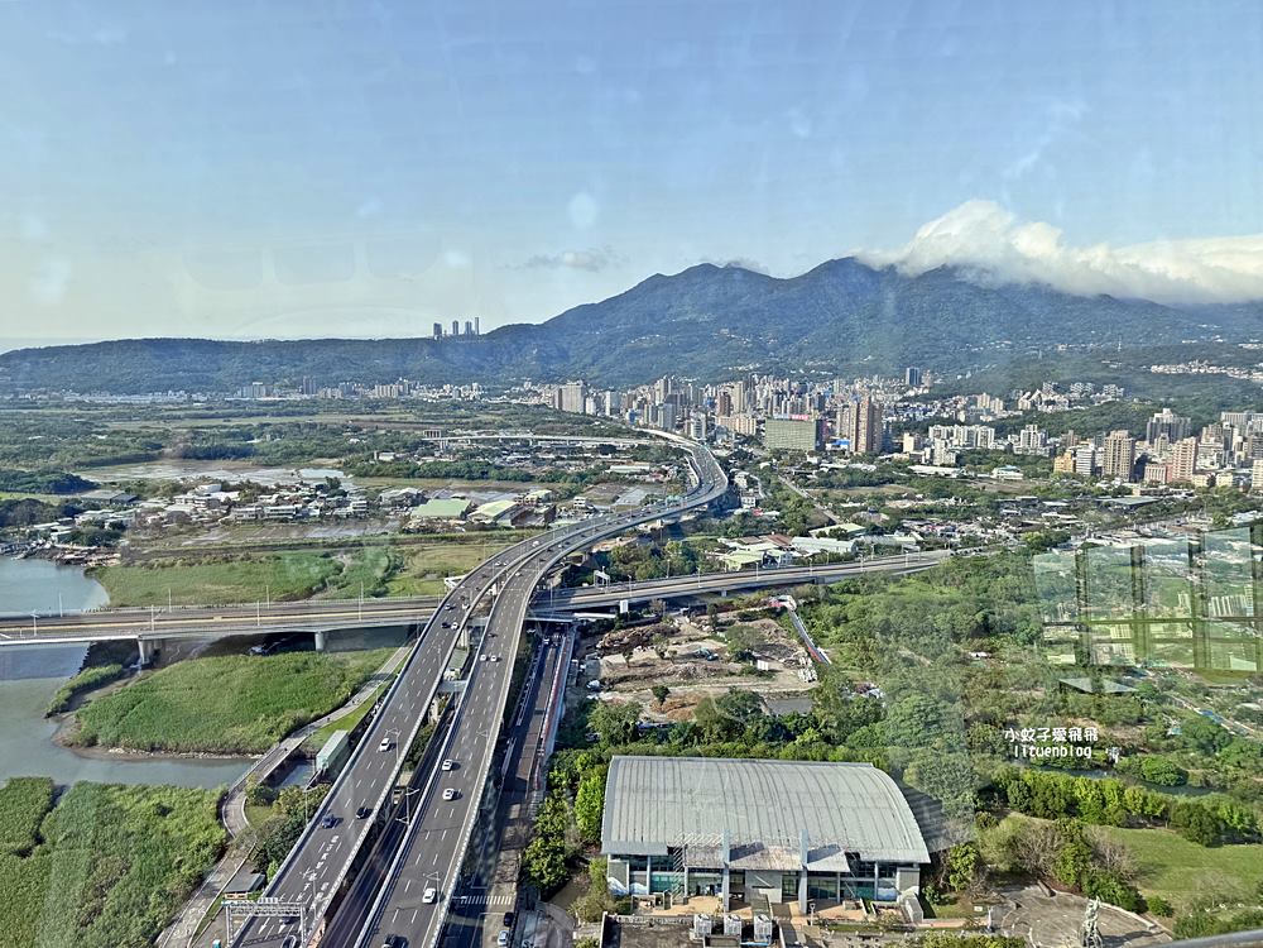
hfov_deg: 71.6
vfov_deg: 56.8
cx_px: 632
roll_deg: -2.0
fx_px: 876
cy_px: 474
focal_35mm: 24
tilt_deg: -6.3
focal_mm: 6.76
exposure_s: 1/1193
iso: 80
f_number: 1.78
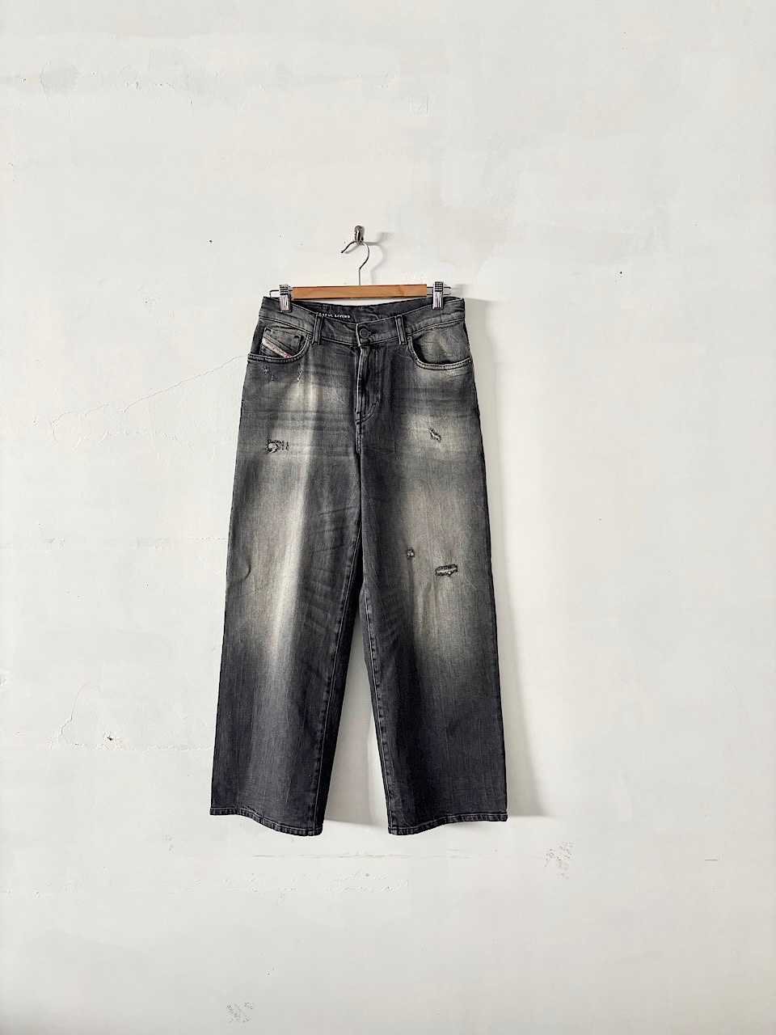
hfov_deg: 53.1
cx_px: 388
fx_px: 777
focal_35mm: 26
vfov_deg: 67.3
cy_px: 518
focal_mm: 5.96
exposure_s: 1/77
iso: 125
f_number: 1.6
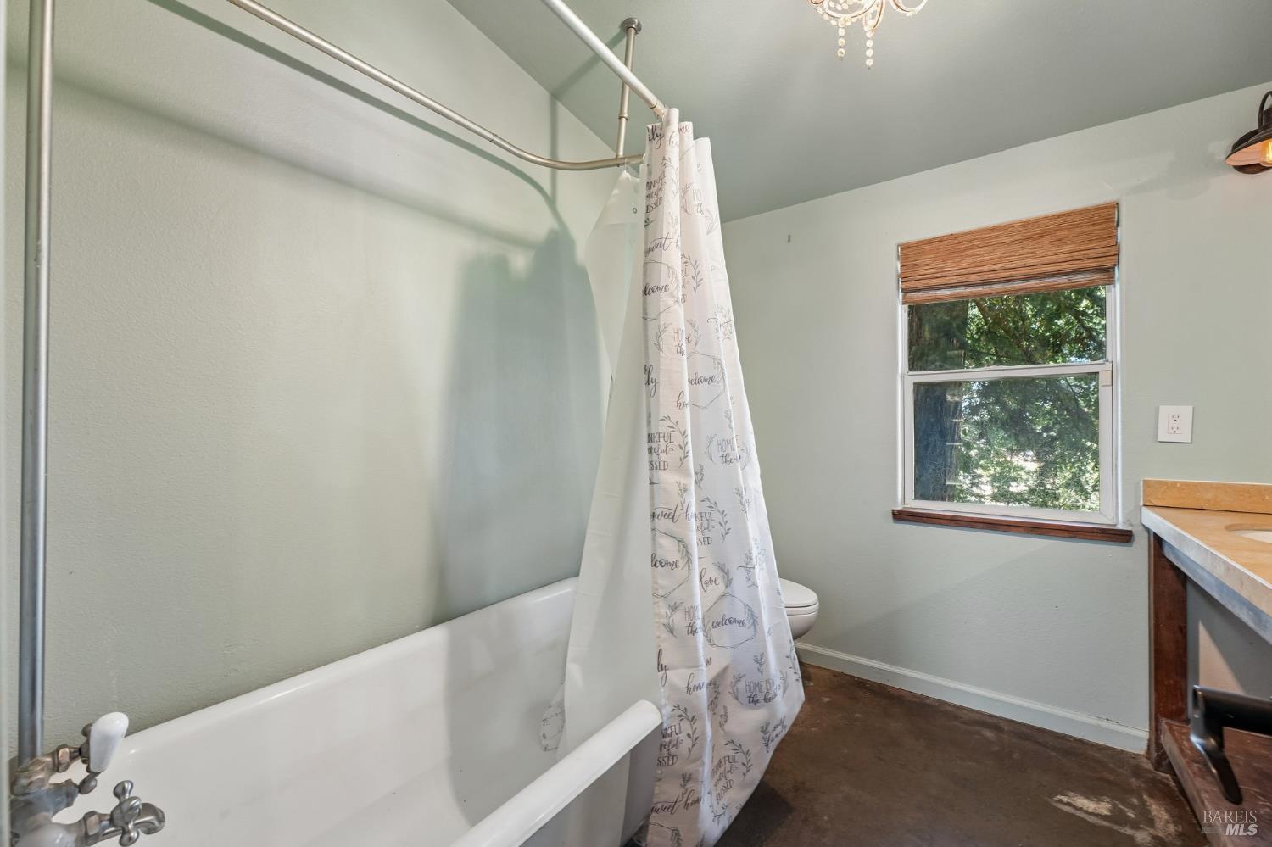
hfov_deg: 104.3
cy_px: 424
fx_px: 494
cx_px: 636
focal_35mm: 14
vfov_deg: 81.2
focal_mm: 14
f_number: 8
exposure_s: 1/20
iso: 640
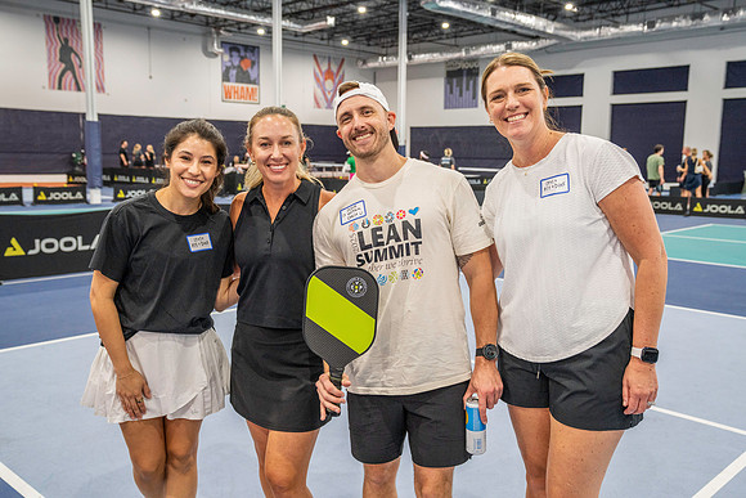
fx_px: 705
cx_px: 373
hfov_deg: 55.8
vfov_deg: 38.9
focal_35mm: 34
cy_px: 249
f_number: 4.5
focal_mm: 34
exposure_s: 1/200
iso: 2500
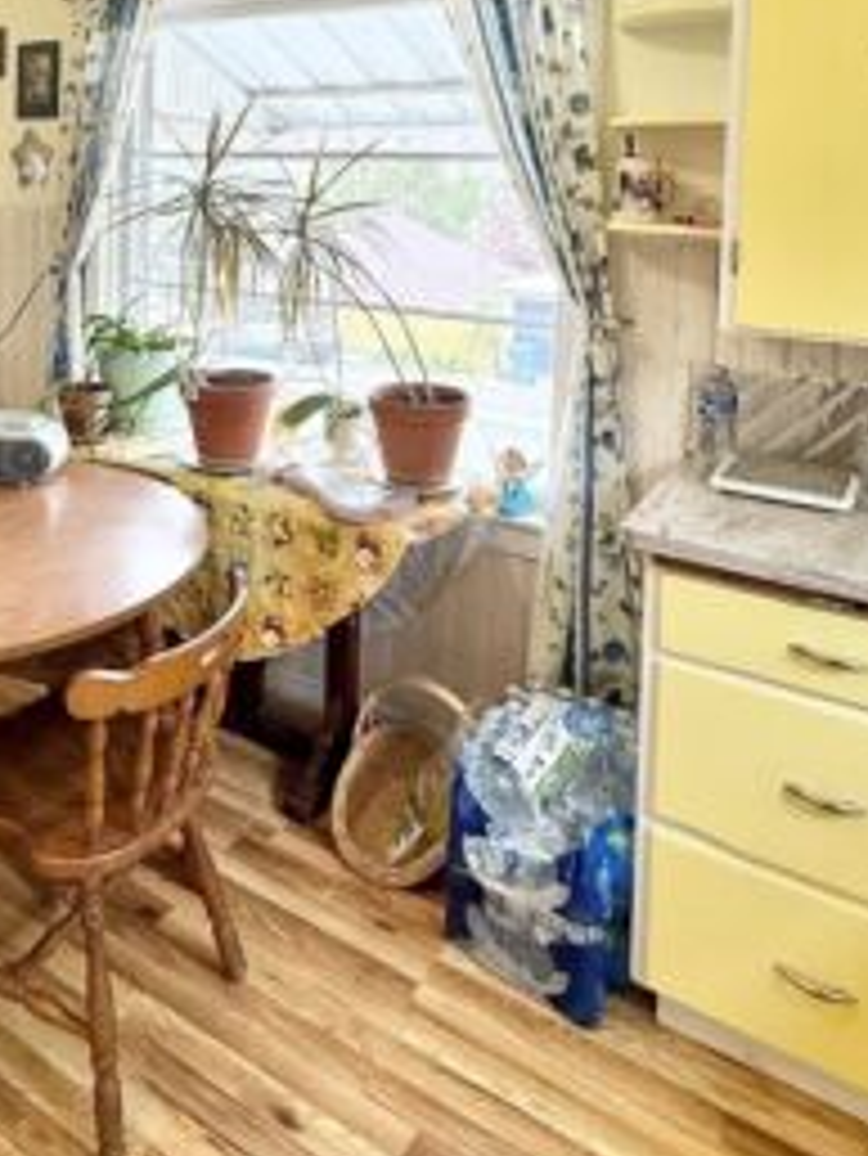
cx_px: 283
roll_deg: -2.4
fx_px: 969
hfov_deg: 47.4
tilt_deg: -1.1
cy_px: 227
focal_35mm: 29
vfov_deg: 57.0
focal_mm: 2.22
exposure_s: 1/120
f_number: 2.2
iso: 80
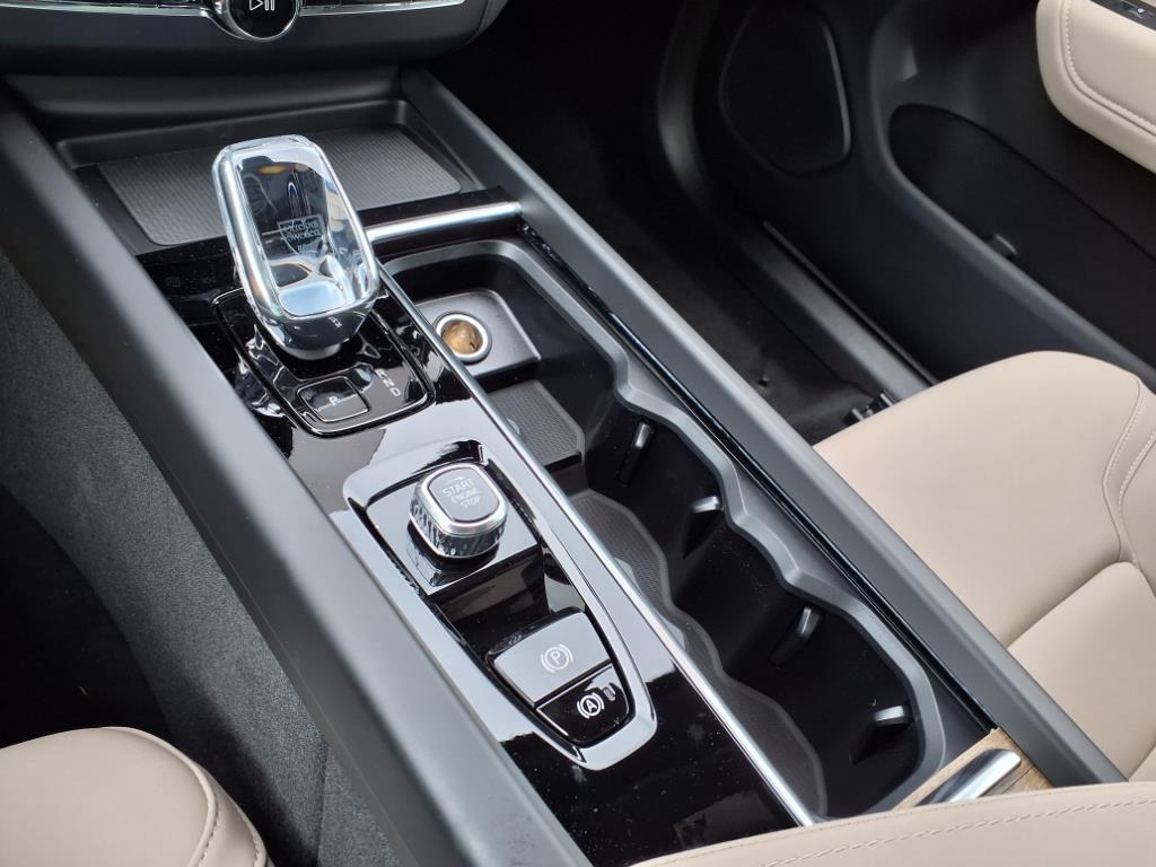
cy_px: 434
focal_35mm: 27
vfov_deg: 51.4
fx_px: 902
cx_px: 578
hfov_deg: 65.3
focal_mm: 3.58
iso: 40
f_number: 1.9
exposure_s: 1/120
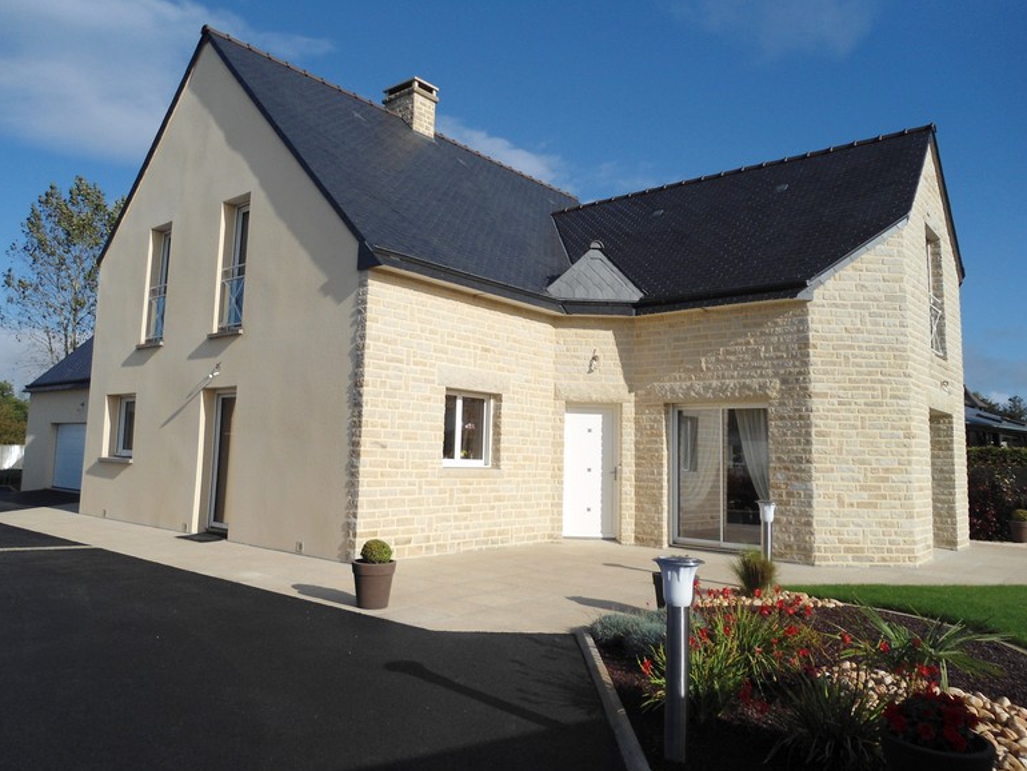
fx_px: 801
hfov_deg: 65.3
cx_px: 496
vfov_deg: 51.4
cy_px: 399
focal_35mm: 27
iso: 80
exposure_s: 1/250
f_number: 8
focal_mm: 4.7
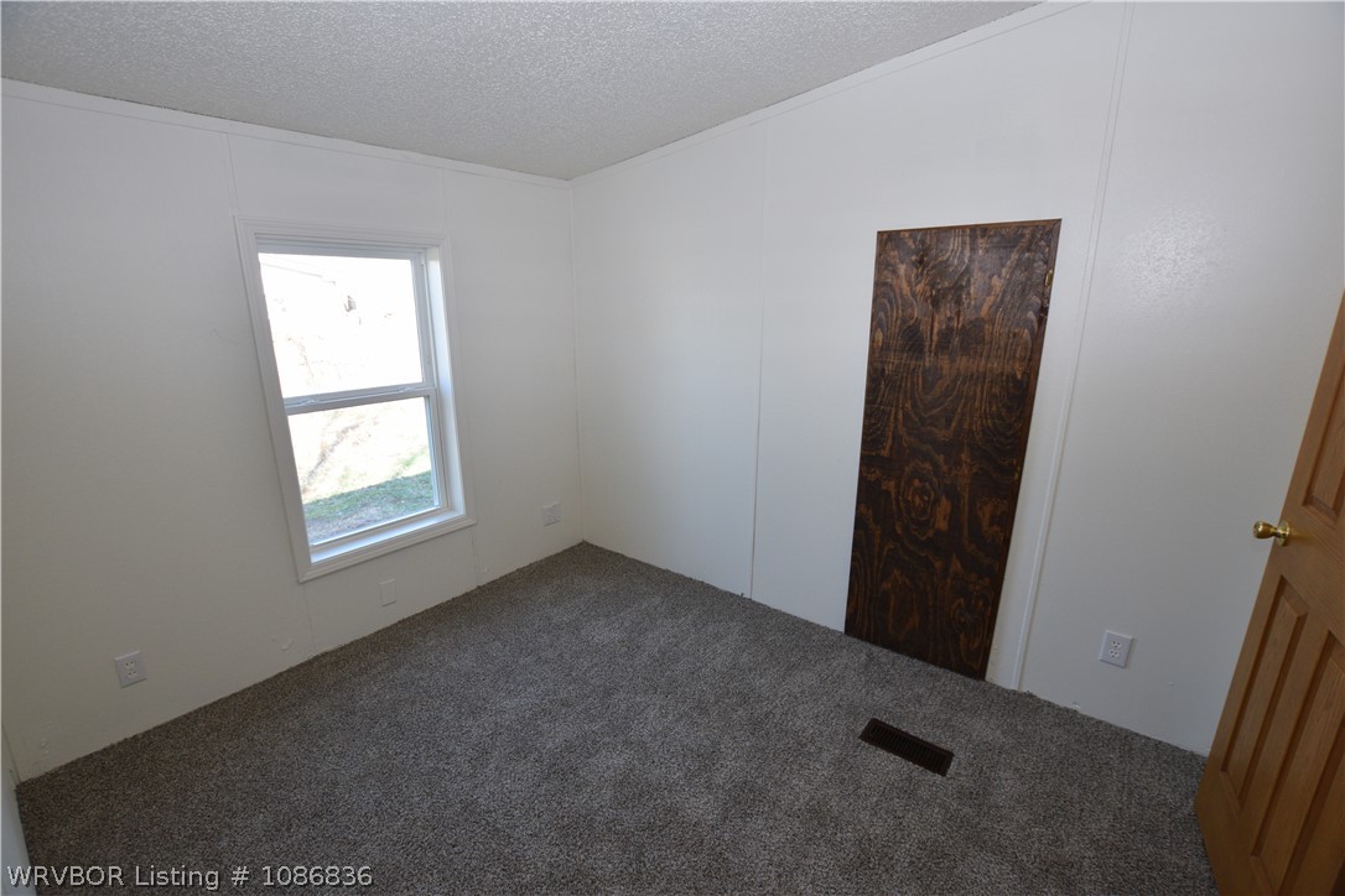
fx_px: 560
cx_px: 672
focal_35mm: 15
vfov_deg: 77.3
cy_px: 448
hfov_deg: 100.4
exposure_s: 1/80
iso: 400
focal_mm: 10
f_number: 4.5
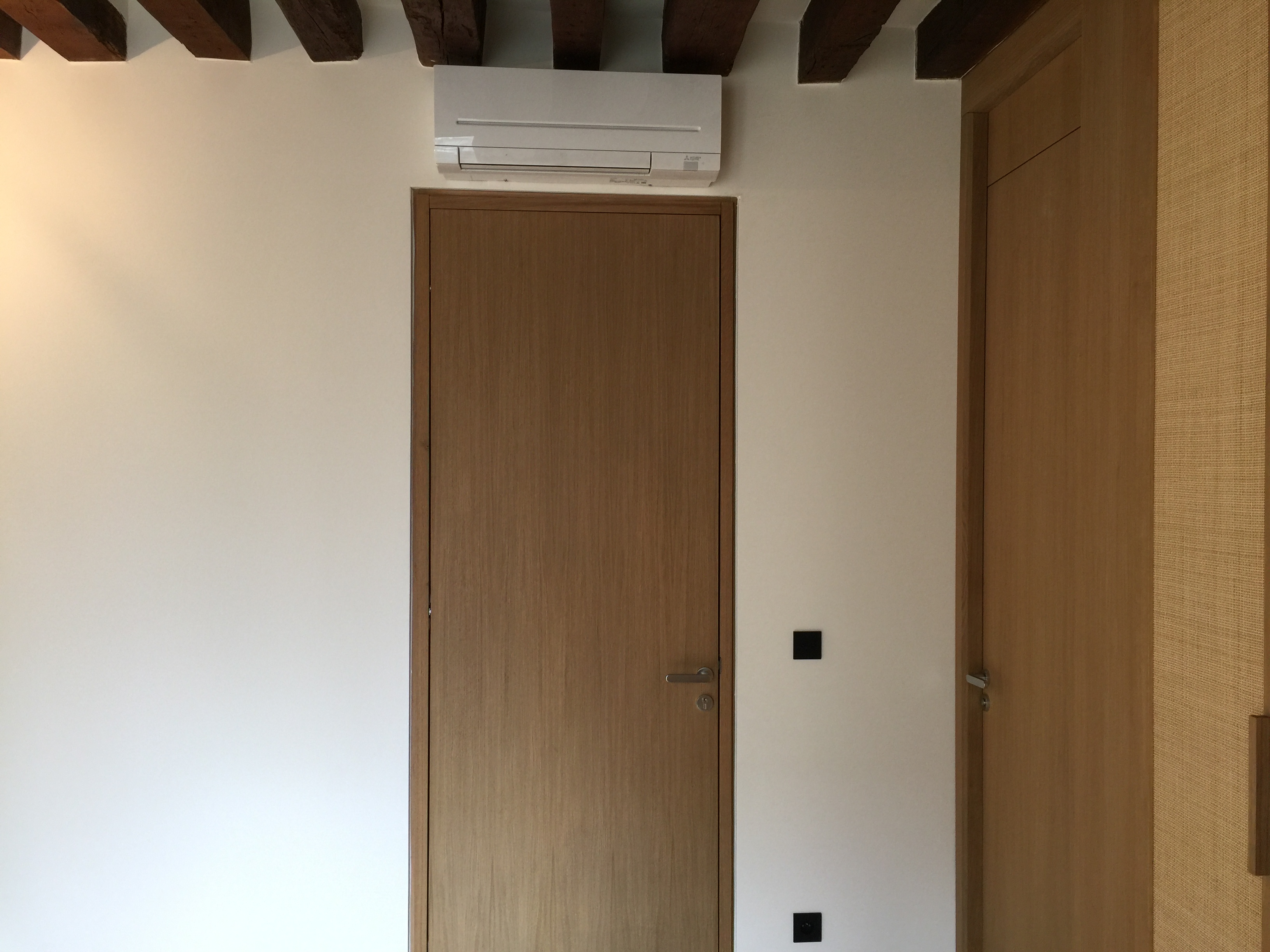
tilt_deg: -1.4
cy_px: 476
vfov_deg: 48.2
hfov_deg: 61.7
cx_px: 635
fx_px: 1064
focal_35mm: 29
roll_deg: -1.3
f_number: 2.2
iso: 40
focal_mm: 4.15
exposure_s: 1/33
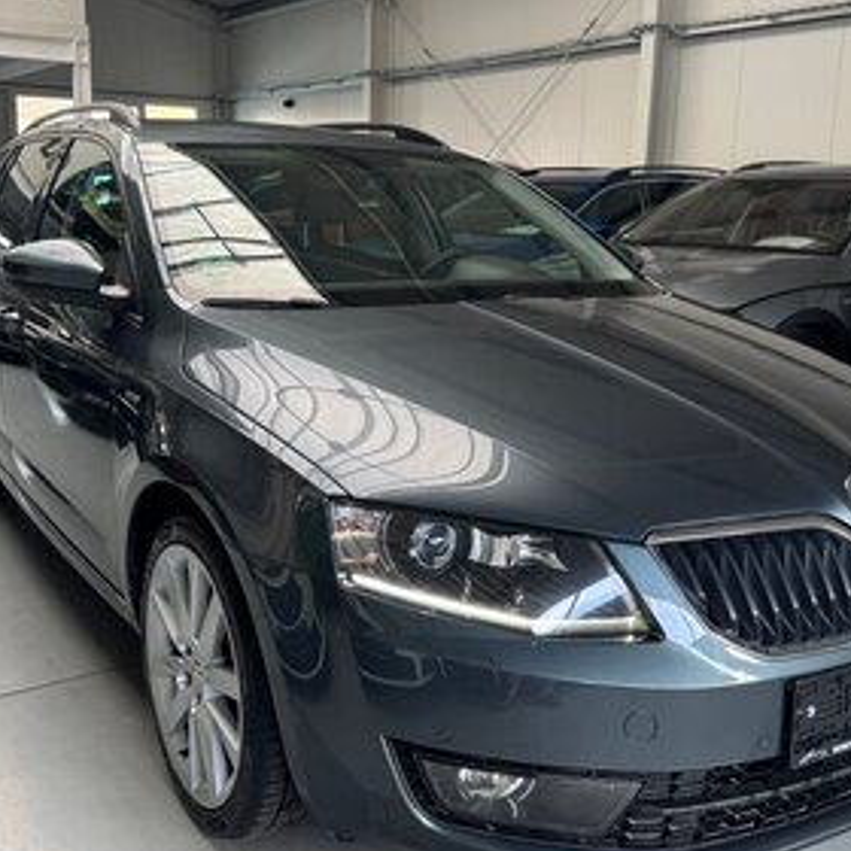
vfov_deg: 44.9
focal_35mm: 37
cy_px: 432
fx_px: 1029
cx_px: 395
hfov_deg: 44.9
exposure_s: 1/90
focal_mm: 6.76
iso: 200
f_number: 1.78
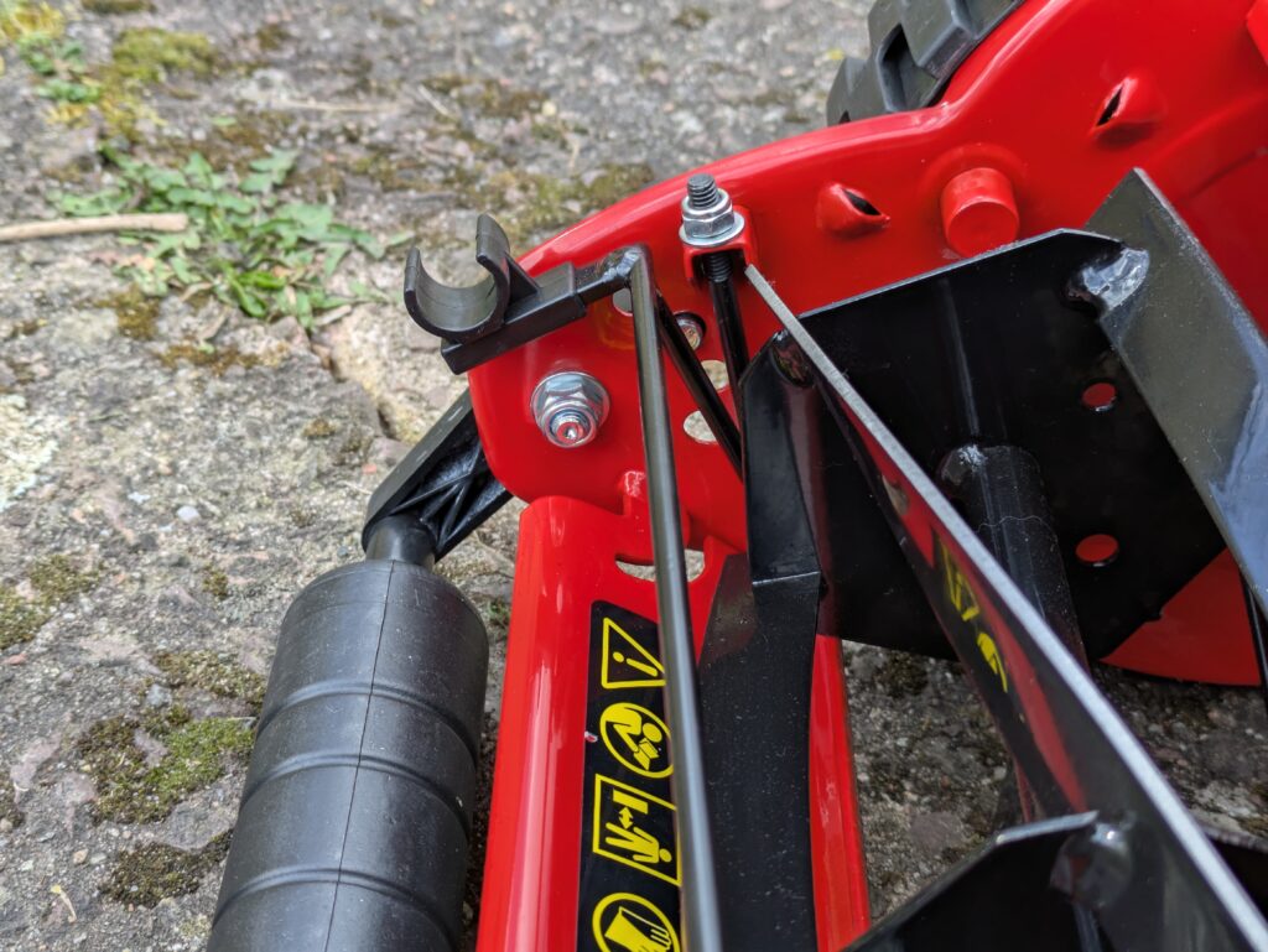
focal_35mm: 51
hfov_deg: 37.5
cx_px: 634
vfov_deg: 28.6
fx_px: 1869
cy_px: 476
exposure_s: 1/415
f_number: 1.89
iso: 40
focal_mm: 5.43
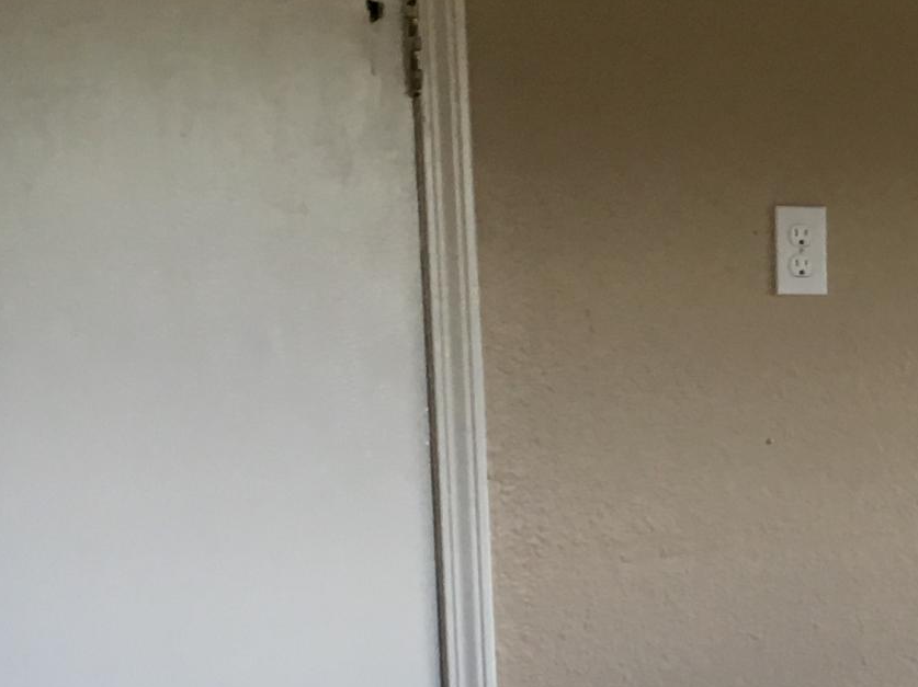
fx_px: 2757
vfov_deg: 14.1
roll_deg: +0.0
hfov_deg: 17.6
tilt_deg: -7.2
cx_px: 1237
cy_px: 627
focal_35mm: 104
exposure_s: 1/30
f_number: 2.2
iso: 40
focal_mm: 4.15
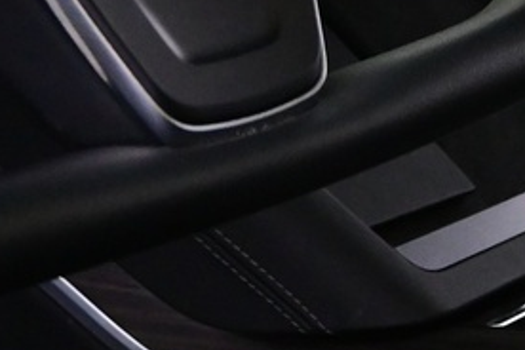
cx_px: 592
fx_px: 2697
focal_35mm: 185
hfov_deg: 11.0
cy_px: -177
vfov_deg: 7.3
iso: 2200
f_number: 4
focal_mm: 21
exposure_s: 1/30
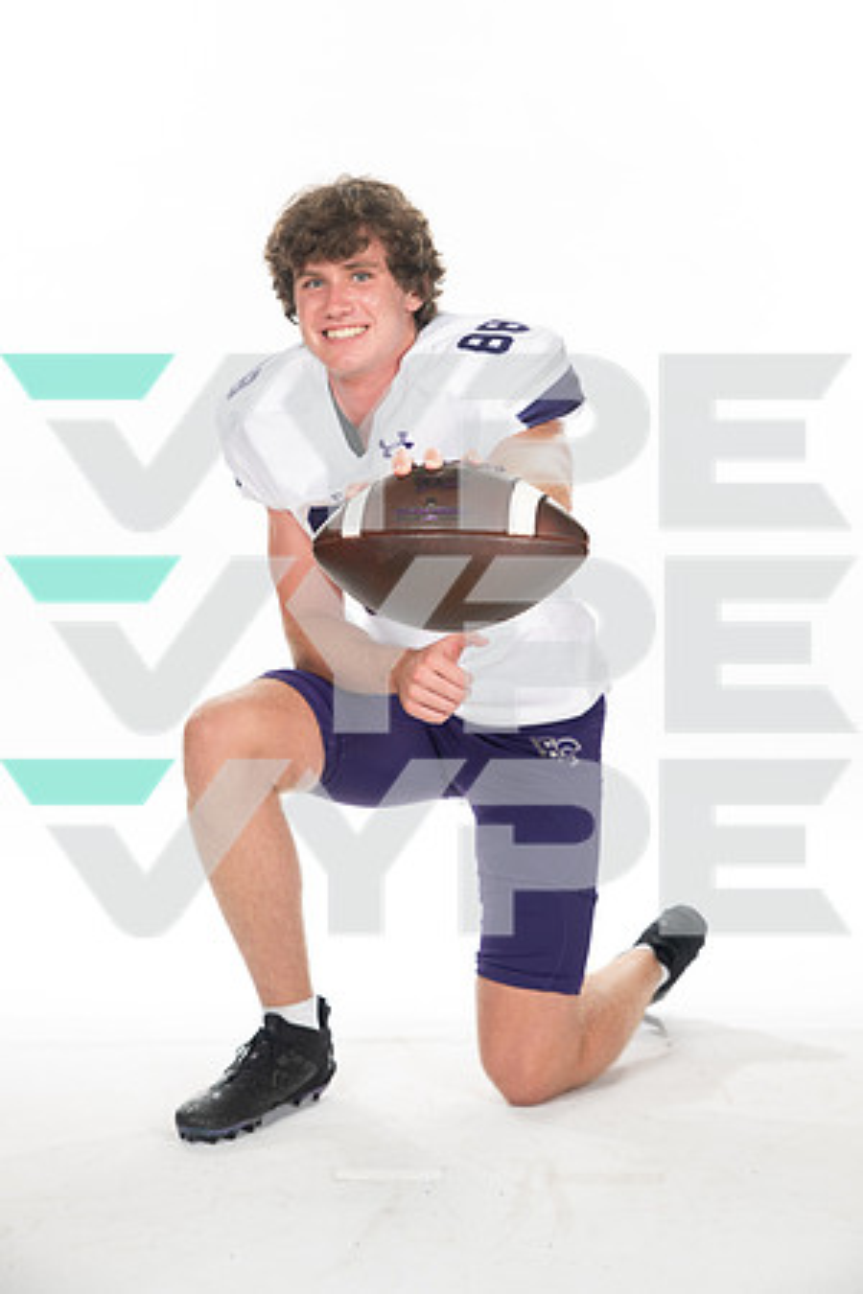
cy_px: 647
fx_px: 2337
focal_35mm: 65
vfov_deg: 31.0
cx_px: 432
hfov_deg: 20.9
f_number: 7.1
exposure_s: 1/320
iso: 800
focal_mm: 65
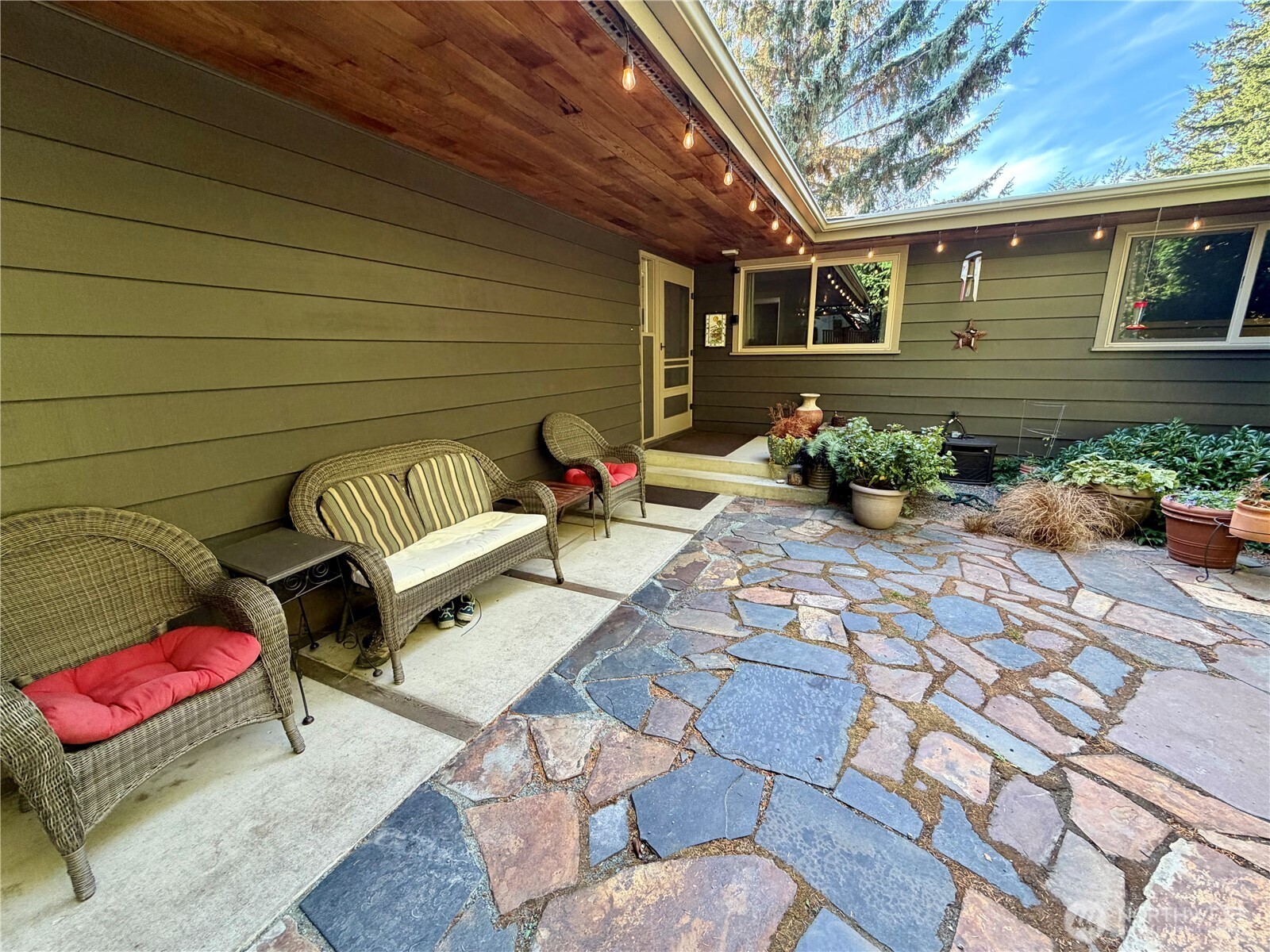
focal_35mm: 14
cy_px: 476
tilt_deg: -13.6
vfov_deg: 85.7
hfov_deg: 102.1
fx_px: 514
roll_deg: +1.0
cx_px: 635
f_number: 2.2
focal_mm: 2.22
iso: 200
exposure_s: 1/120
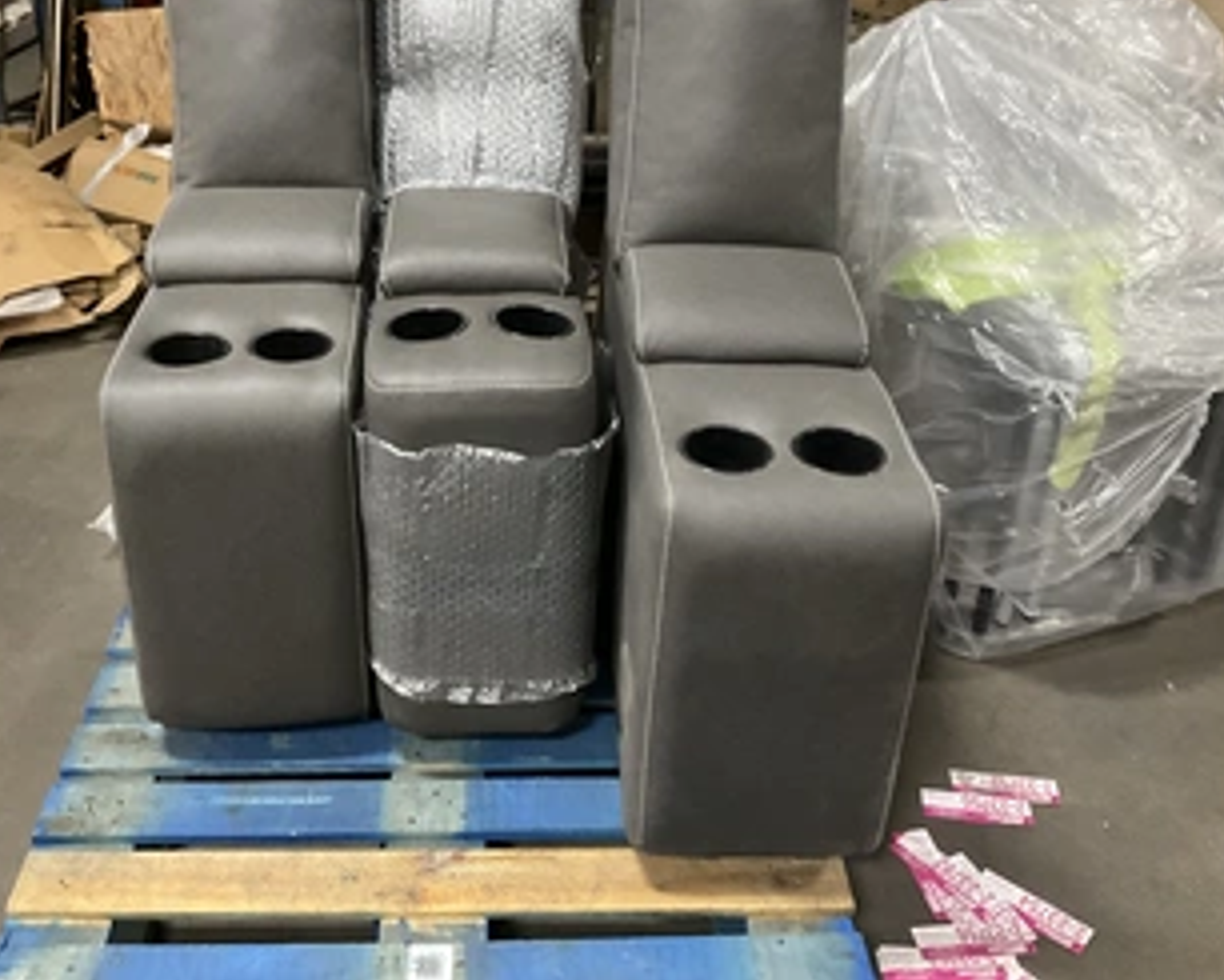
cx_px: 548
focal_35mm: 37
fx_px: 1341
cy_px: 384
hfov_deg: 49.0
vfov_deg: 39.9
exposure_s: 1/30
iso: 250
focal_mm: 3
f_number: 1.8
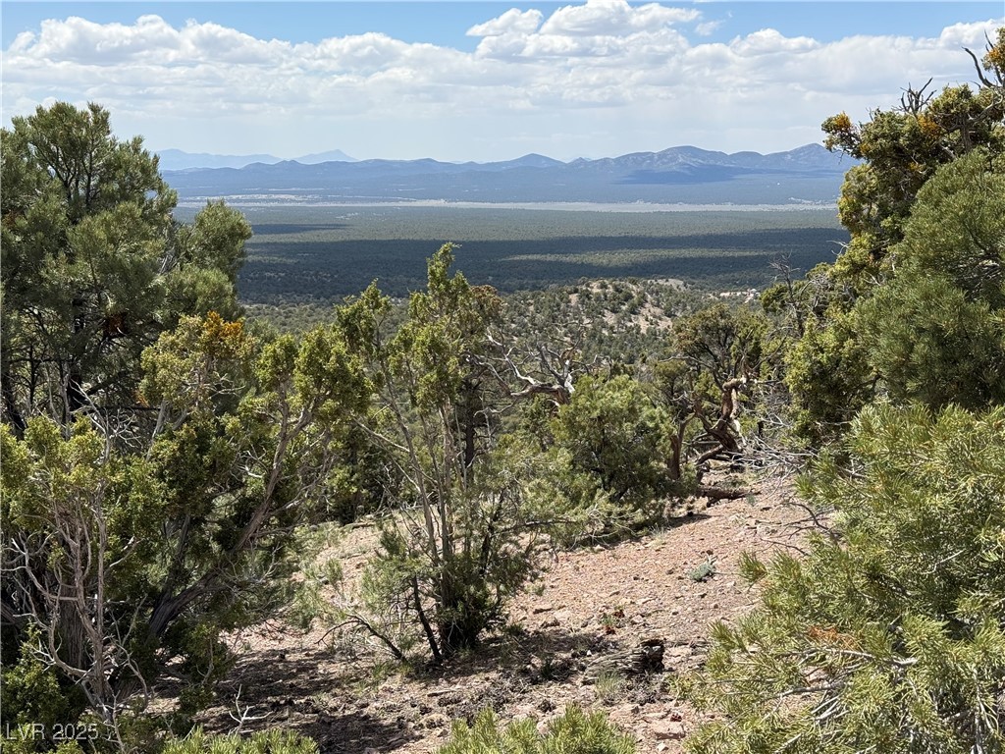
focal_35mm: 48
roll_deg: +0.0
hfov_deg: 39.7
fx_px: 1394
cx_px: 502
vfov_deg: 30.3
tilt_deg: -8.5
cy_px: 377
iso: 64
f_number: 1.78
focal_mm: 6.76
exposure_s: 1/2865
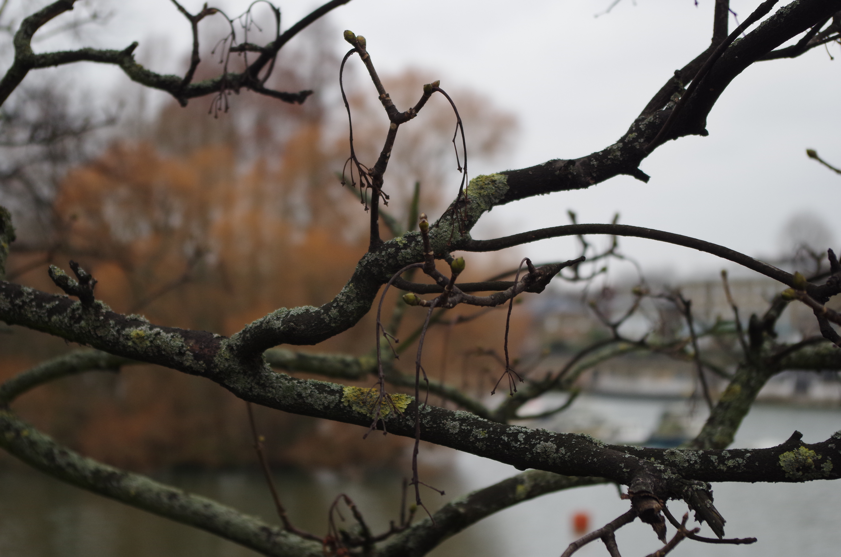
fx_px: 1912
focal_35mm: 82
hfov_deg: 24.8
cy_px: 278
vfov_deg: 16.6
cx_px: 420
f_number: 5.6
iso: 400
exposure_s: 1/200
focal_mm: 55
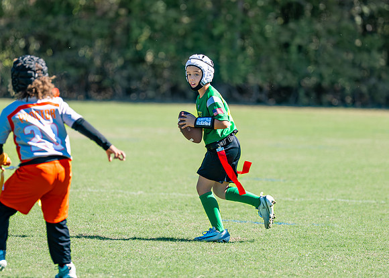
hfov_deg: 5.6
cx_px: 199
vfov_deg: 4.0
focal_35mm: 358
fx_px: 3953
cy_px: 119
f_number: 2.8
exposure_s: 1/2000
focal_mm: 200
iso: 200
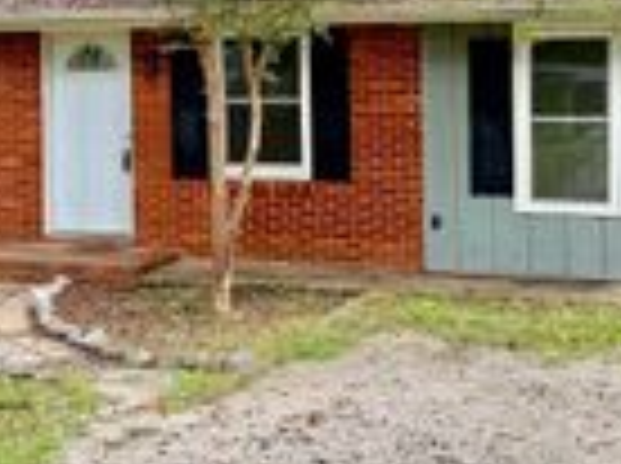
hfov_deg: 22.1
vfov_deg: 16.7
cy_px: 34
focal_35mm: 87
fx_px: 1558
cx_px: 81
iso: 80
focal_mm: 6.76
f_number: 1.78
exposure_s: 1/426
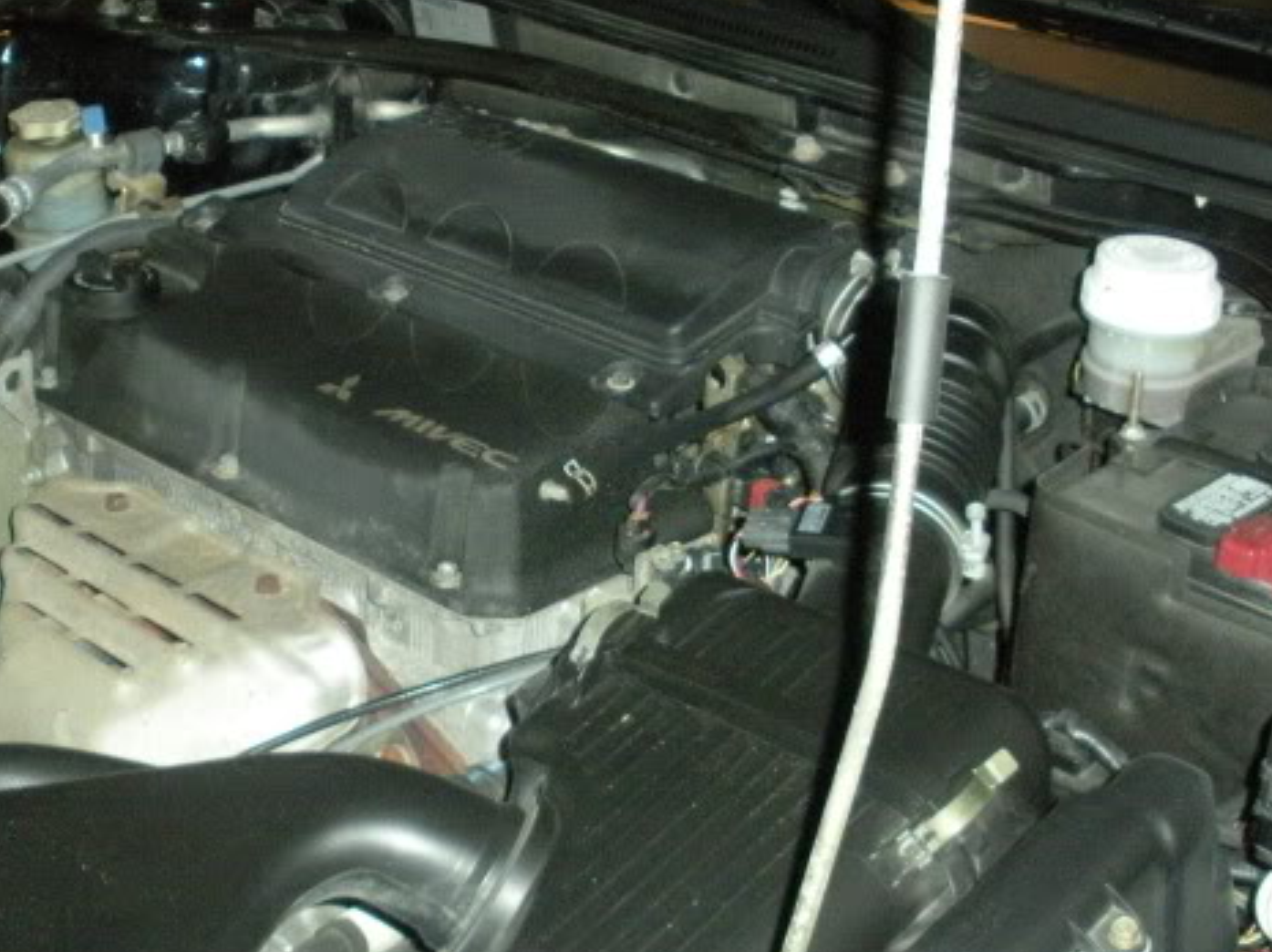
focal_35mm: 62
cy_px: 544
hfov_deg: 31.2
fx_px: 2276
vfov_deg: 23.6
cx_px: 555
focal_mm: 6.3
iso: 453
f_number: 3.5
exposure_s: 1/60
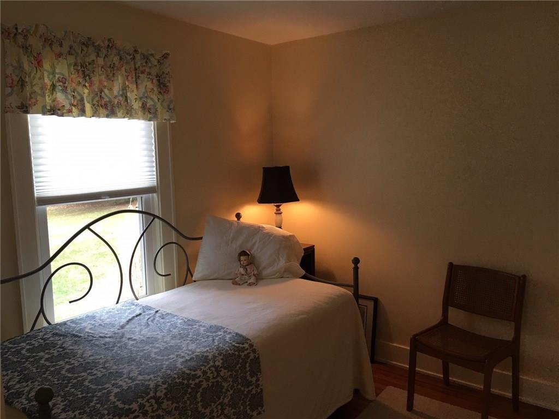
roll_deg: +1.5
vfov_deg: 48.2
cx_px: 280
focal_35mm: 29
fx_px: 468
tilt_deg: -5.7
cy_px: 210
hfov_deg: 61.7
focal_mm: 4.15
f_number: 2.2
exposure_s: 1/30
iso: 25
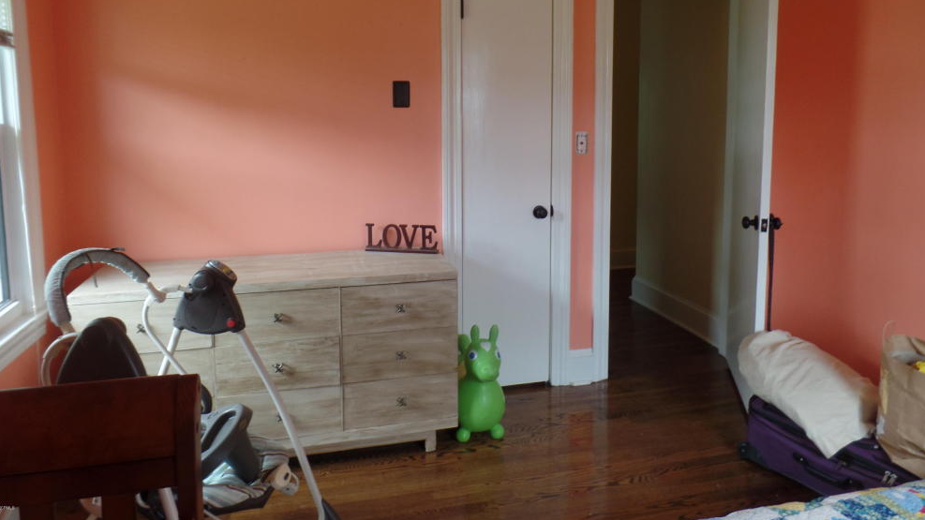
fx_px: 638
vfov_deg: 43.7
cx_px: 463
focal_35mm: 26
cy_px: 171
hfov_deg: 71.9
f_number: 2.8
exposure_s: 1/30
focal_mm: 4.1
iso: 80
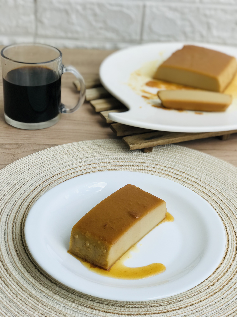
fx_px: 520
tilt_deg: -30.2
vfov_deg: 33.8
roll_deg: -1.9
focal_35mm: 57
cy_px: 158
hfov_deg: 25.7
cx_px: 118
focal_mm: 6.6
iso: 20
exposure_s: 1/311
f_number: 2.8
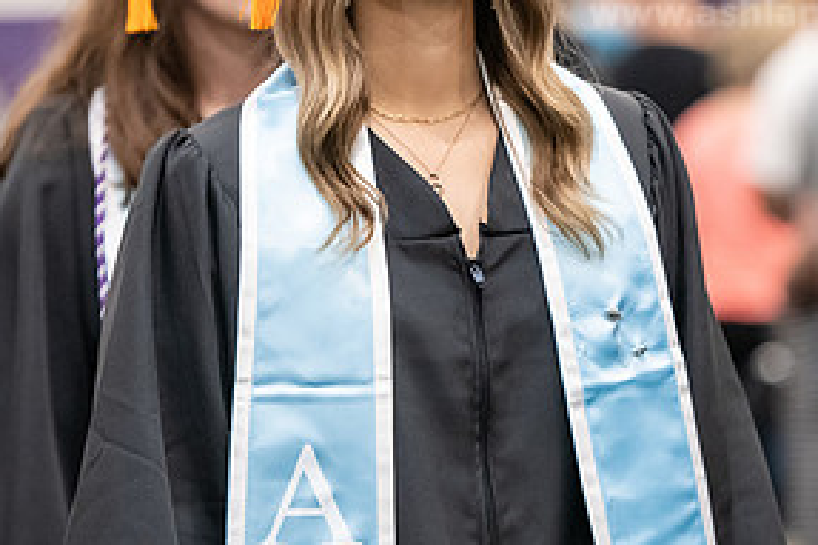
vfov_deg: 4.5
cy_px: 73
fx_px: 6881
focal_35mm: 303
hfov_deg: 6.8
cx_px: 459
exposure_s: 1/200
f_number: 3.2
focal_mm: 150
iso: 3200
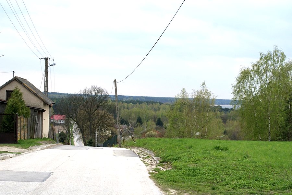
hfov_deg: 27.0
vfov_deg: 18.2
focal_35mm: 75
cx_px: 146
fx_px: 609
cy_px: 98
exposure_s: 1/160
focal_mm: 50
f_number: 8
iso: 100
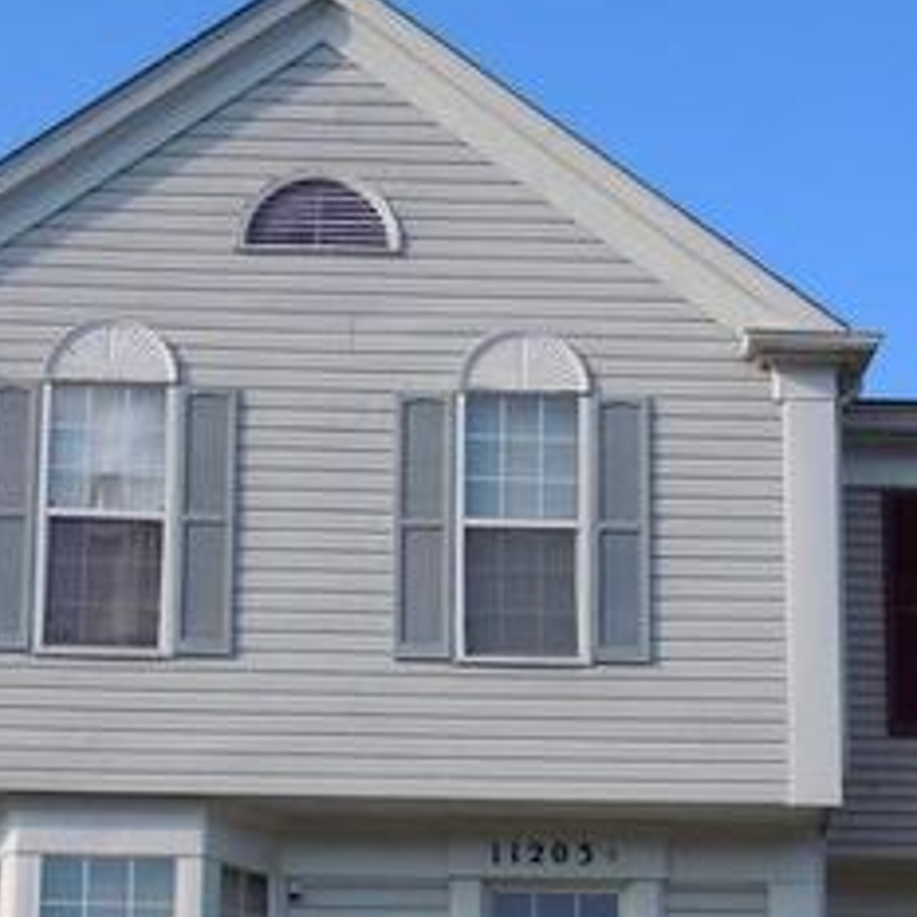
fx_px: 2278
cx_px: 394
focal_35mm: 76
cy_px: 1009
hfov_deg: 22.7
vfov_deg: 21.6
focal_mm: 5.4
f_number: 3.5
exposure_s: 1/640
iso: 100
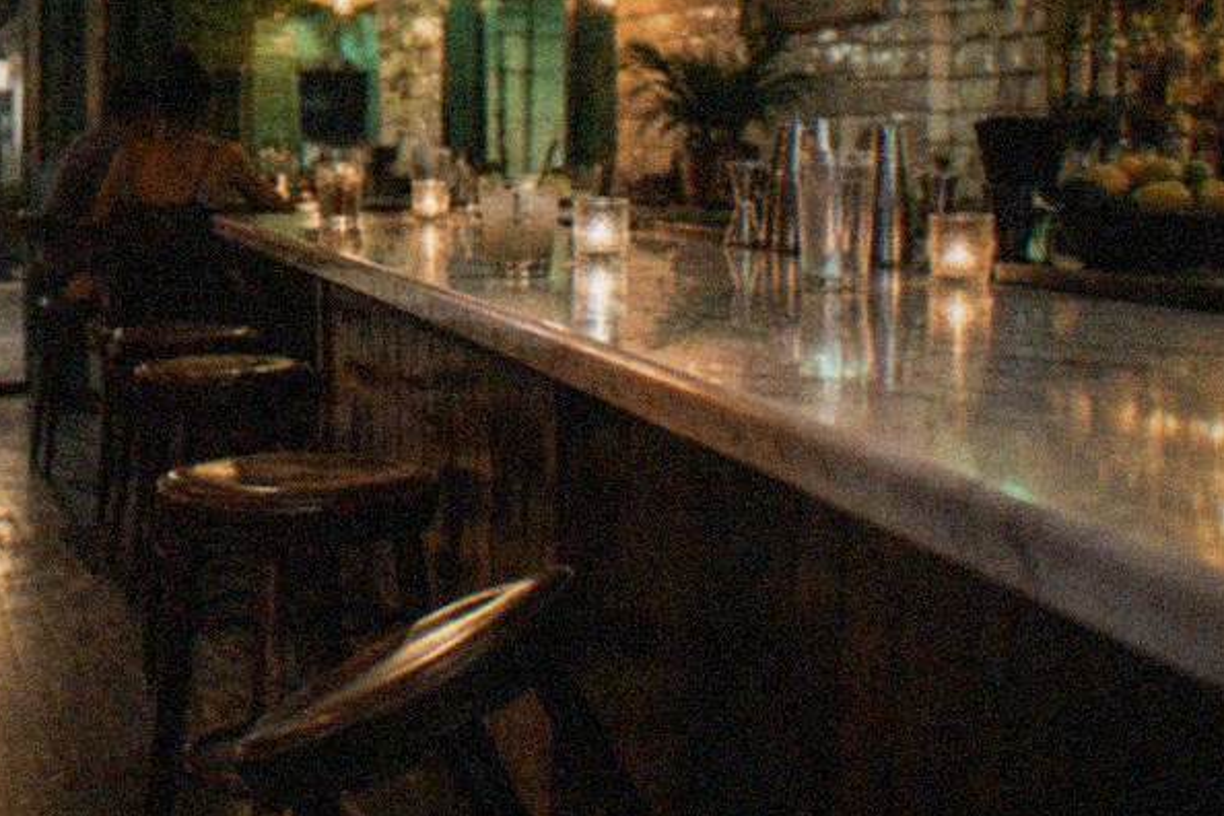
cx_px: 406
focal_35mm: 66
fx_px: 2244
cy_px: 382
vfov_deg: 20.6
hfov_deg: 30.3
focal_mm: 49
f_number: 3.2
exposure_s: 1/100
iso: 4000
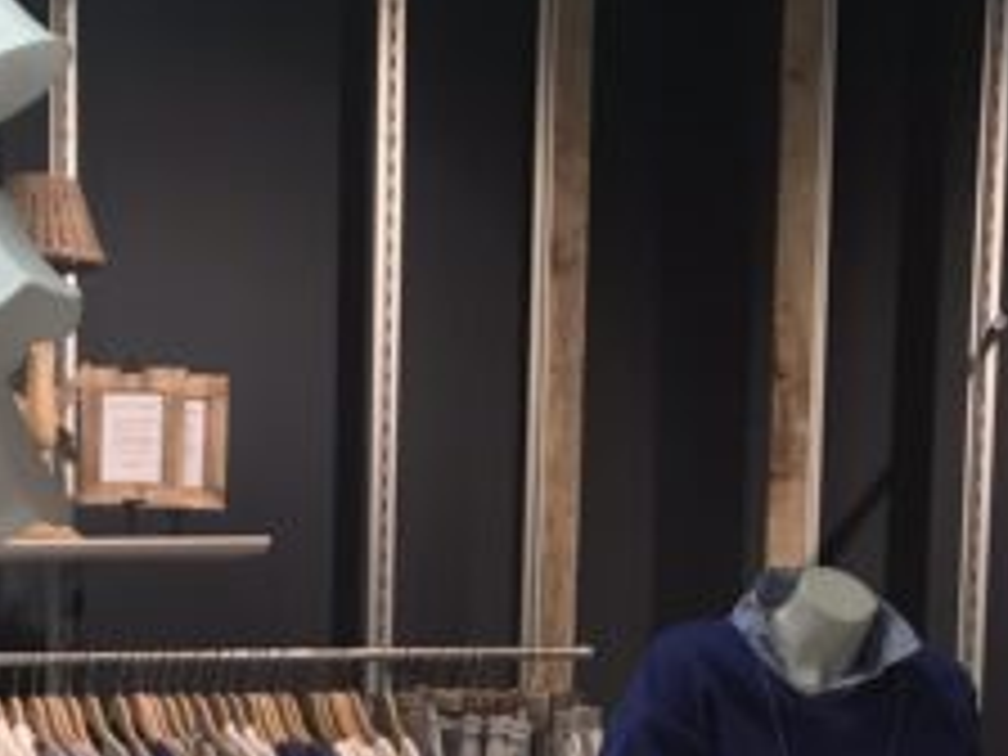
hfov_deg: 19.5
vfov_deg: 14.4
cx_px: -130
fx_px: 2795
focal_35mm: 96
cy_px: 1130
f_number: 1.8
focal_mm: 3.99
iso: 25
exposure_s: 1/33
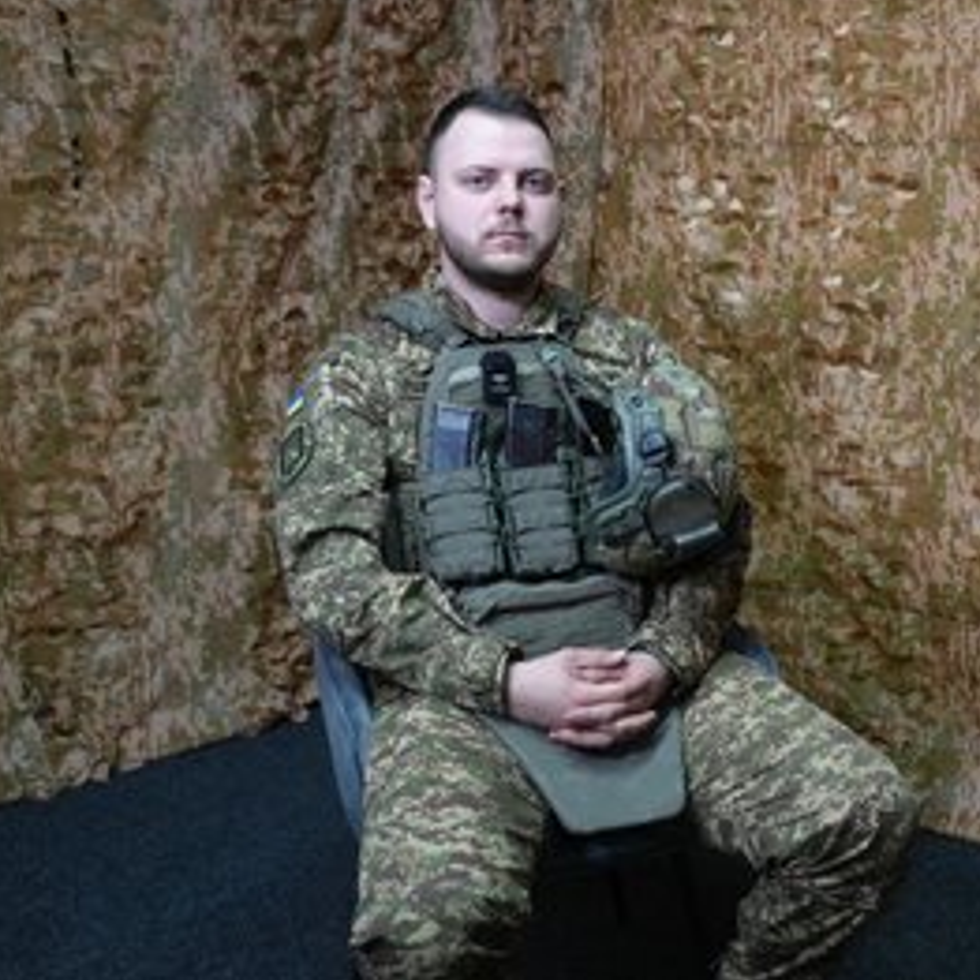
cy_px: 488
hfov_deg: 41.6
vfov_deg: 42.8
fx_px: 1249
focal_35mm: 39
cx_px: 737
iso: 1600
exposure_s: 1/160
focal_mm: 30
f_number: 4
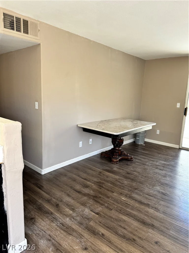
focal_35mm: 24
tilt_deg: -9.5
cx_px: 94
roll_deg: -1.7
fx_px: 175
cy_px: 126
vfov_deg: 71.6
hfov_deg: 56.8
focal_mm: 6.76
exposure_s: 1/97
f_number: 1.78
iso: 200
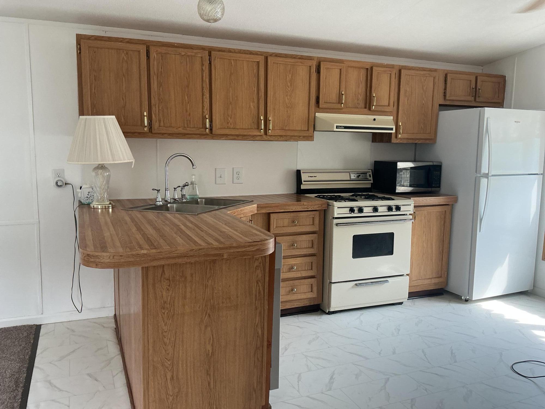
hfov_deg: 61.7
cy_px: 204
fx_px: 457
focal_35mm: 29
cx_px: 272
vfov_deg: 48.2
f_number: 1.8
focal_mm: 3
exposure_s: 1/120
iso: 50
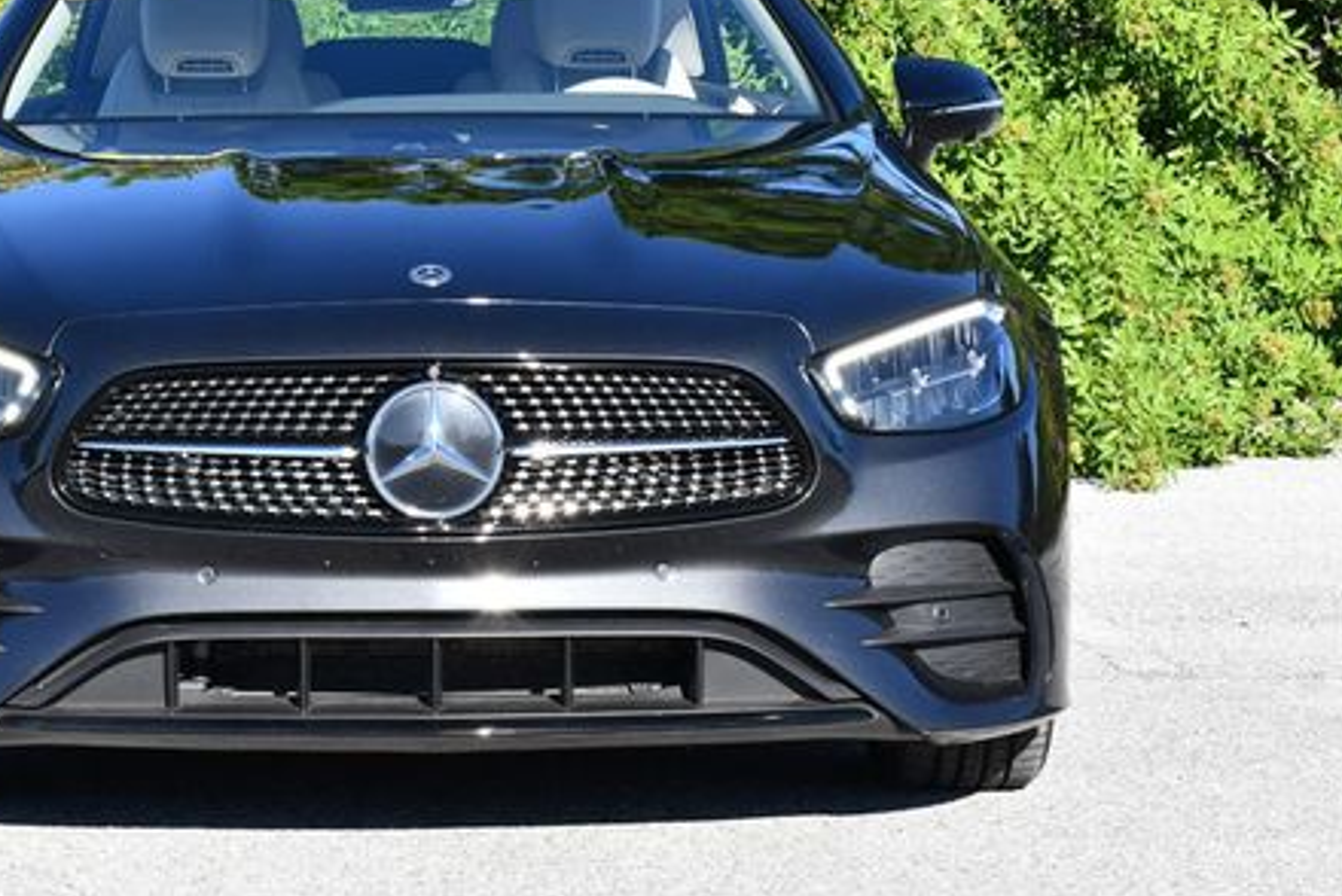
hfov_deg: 15.6
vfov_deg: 10.5
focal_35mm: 131
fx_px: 4886
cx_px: 393
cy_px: 360
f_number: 8
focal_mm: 45
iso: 200
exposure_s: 1/250
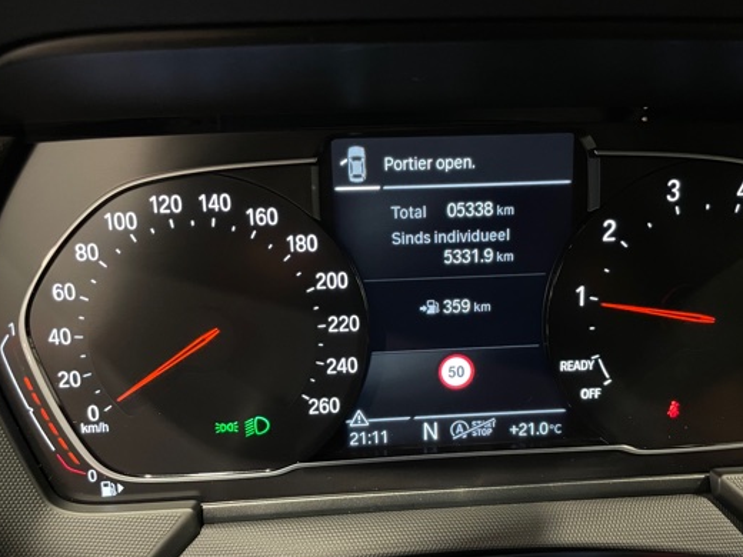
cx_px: 416
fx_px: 687
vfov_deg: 44.1
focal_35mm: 32
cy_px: 301
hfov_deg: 56.7
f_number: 1.6
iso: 1000
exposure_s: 1/29
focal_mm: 4.2
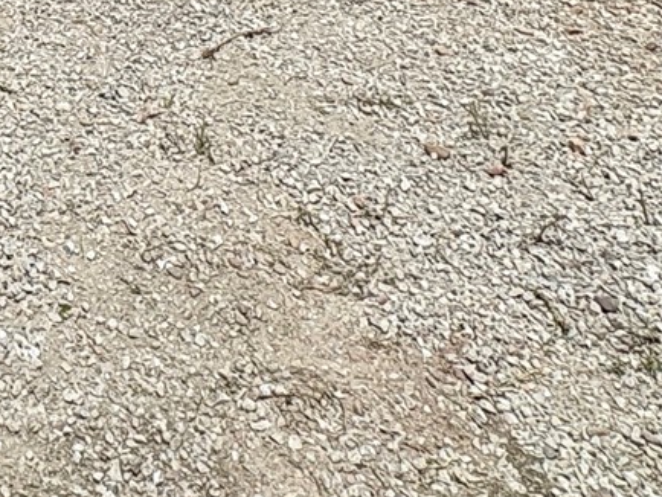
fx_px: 1263
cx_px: -262
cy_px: -505
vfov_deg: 16.6
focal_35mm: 66
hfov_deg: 24.5
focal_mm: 2.22
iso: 50
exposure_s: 1/2985
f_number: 2.2
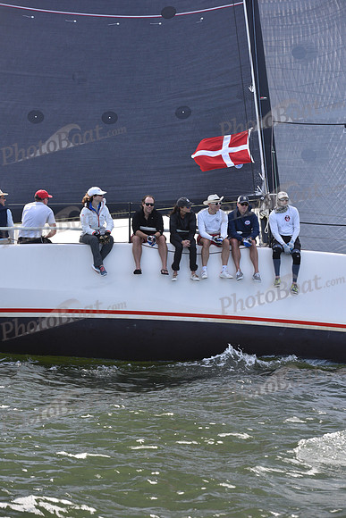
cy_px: 259
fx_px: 1008
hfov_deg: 19.5
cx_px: 173
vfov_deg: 28.8
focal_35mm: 70
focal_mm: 70
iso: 320
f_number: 5.6
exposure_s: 1/1000
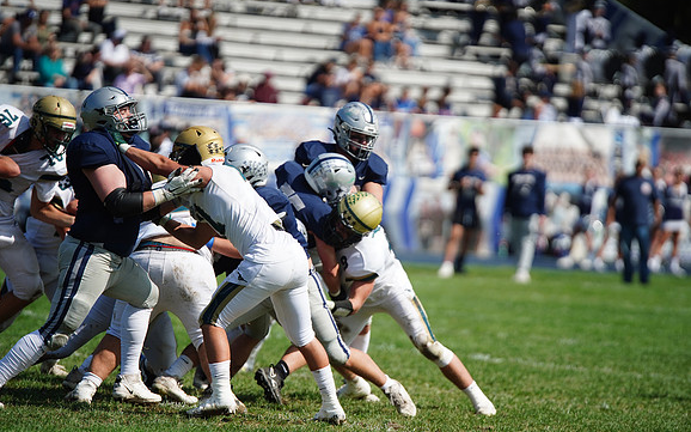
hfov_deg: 6.8
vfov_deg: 4.3
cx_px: 346
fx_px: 5780
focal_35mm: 307
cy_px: 223
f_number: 2.8
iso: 400
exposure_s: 1/6400
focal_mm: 300
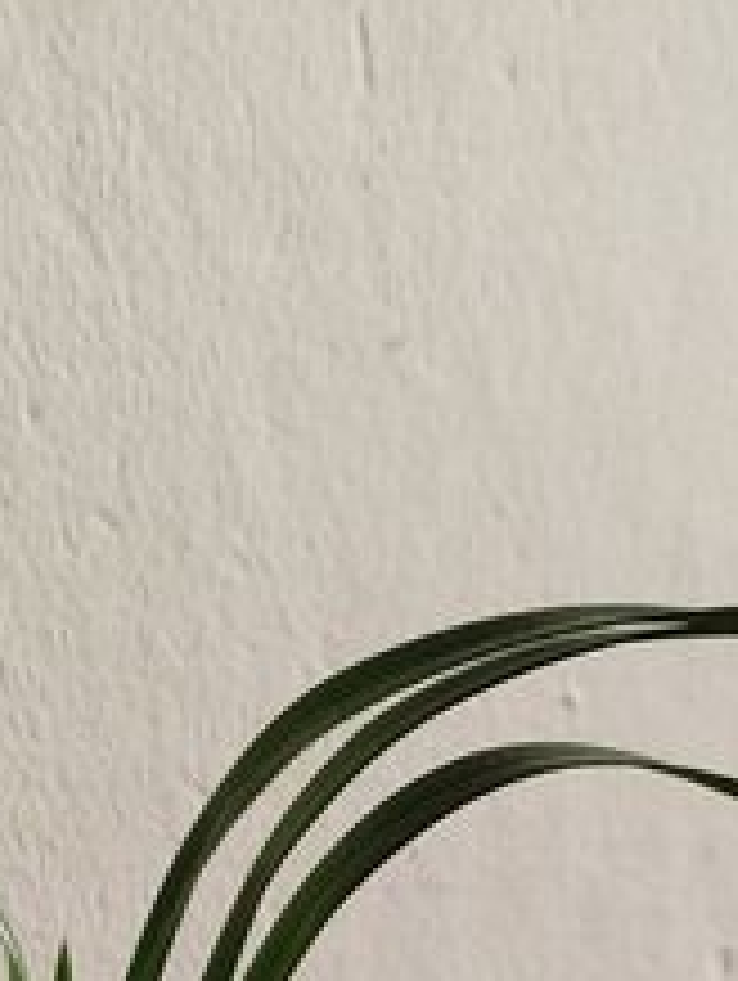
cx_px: 166
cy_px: 1314
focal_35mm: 88
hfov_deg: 16.7
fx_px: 2497
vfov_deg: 20.2
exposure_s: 1/30
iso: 500
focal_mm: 5.31
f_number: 1.7
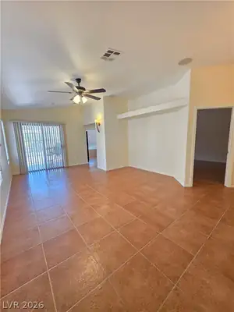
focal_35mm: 13
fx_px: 117
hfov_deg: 89.9
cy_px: 156
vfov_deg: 106.2
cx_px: 117
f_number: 1.9
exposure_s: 1/60
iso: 200
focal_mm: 2.2
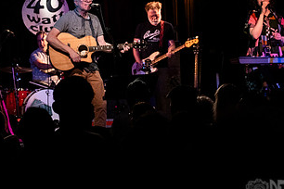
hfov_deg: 22.2
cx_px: 71
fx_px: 718
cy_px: -11
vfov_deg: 14.7
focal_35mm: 91
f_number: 3.2
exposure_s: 1/125
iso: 2000
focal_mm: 38
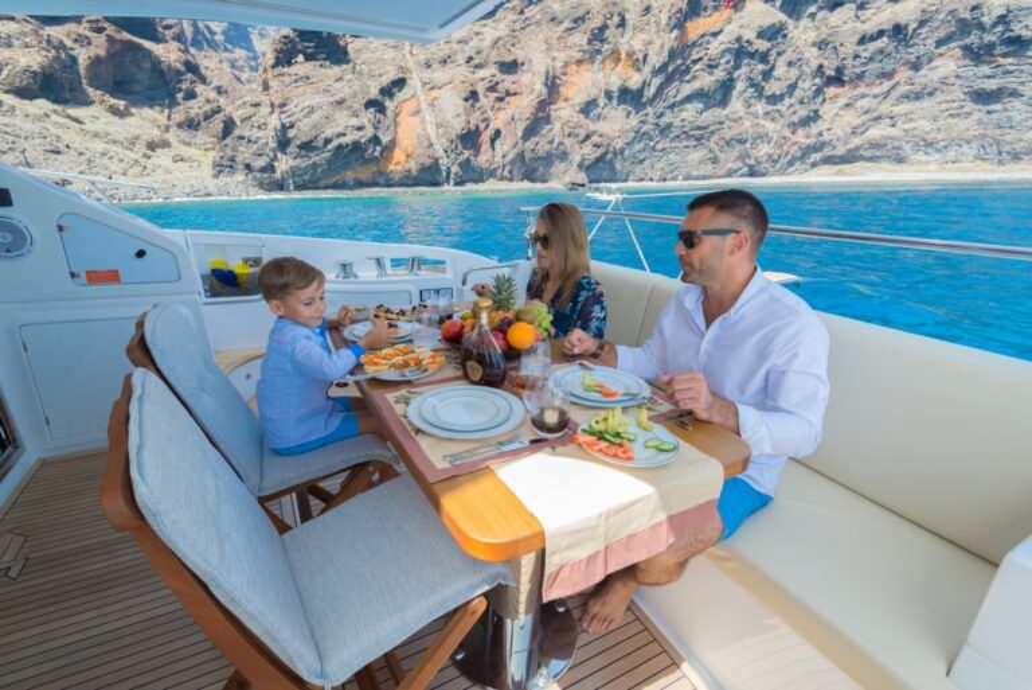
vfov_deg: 70.5
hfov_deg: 93.2
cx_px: 516
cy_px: 345
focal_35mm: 17
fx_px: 488
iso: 320
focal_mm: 17
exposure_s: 1/160
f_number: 8
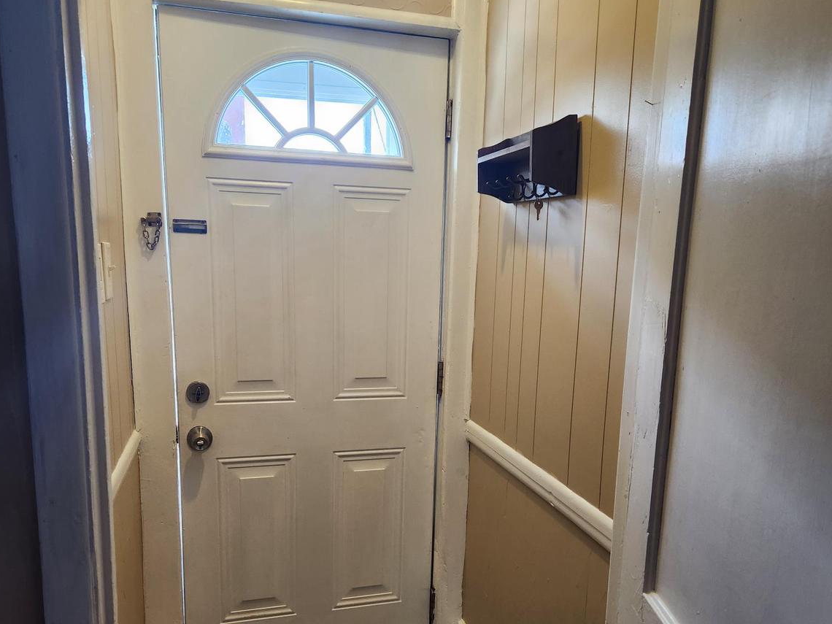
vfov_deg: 44.8
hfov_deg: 58.4
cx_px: 412
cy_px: 414
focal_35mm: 31
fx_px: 745
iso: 200
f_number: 1.8
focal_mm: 5.4
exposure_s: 1/120
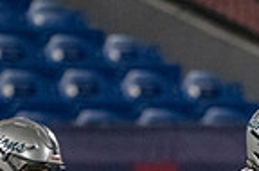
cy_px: 311
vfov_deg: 0.8
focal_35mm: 1741
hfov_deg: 1.2
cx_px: 257
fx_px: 12485
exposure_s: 1/1000
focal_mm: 400
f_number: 5.6
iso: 8000
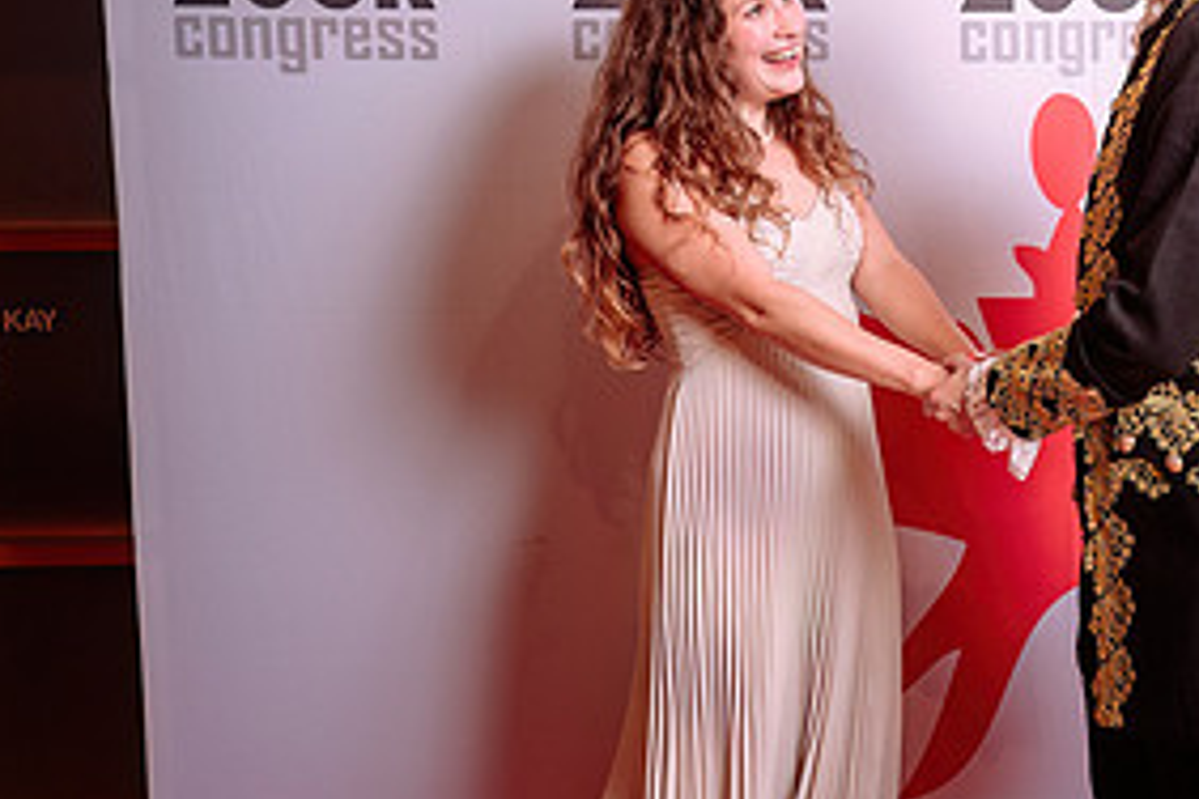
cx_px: 1173
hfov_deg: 32.5
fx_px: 1898
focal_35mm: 57
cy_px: 314
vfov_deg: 23.7
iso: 200
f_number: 4.5
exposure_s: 1/160
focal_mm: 24
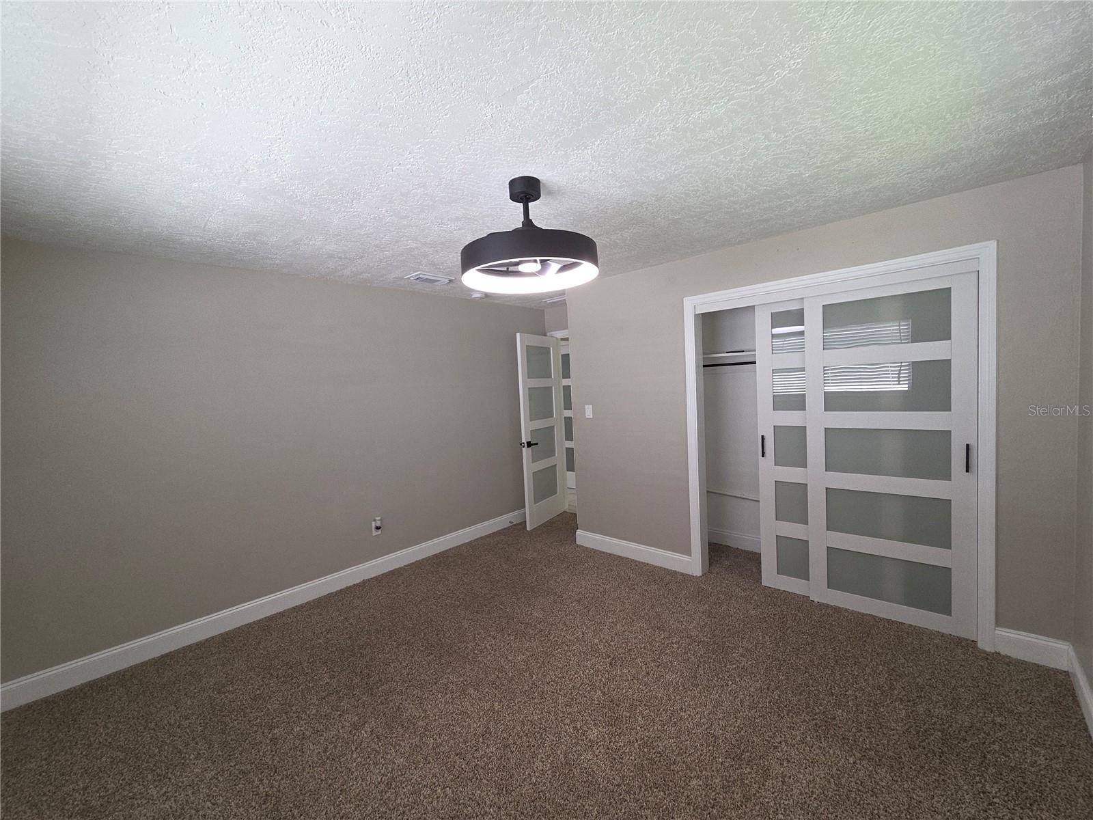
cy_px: 410
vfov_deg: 89.9
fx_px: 410
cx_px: 546
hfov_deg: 106.2
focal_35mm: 13
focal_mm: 2.2
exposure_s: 1/50
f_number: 2.2
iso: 64
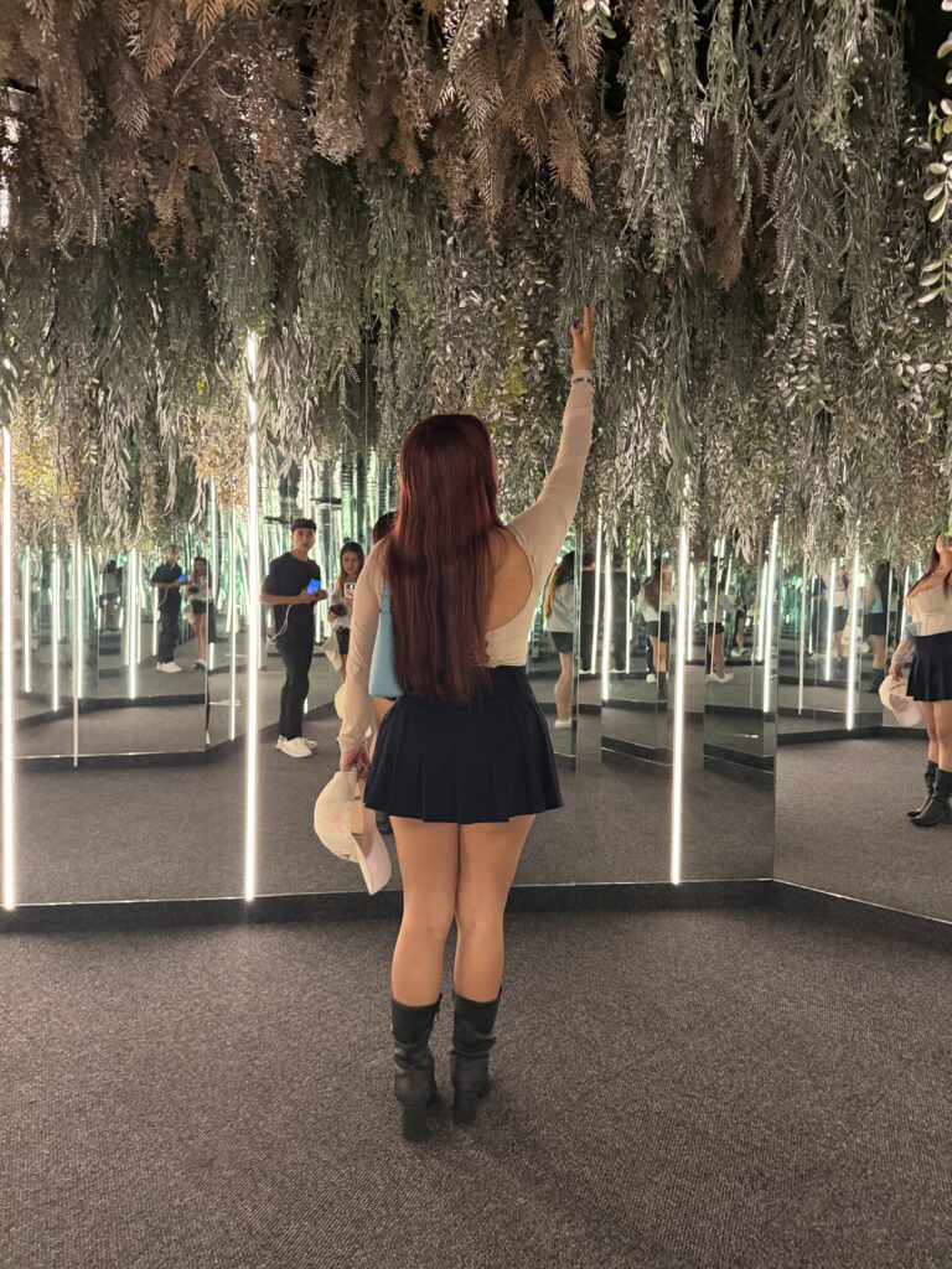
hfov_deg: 56.8
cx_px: 476
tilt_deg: -2.0
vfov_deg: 71.6
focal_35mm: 24
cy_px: 634
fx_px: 880
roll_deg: -2.4
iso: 400
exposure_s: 1/51
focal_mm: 6.76
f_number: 1.78
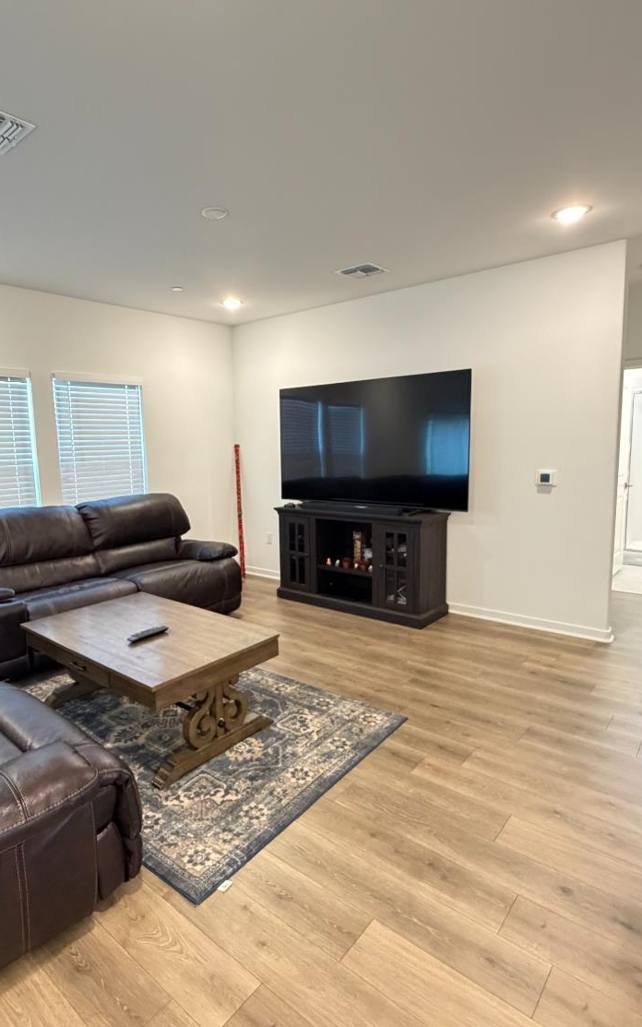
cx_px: 275
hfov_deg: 59.4
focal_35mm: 20
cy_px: 513
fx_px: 560
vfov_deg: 85.1
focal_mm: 2.22
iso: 800
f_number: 2.2
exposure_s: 1/60
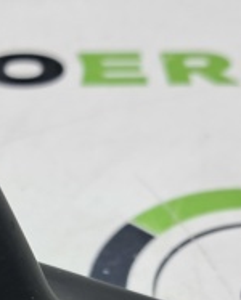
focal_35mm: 90
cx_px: 8
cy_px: 343
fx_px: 801
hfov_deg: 16.8
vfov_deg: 20.1
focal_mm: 4
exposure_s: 1/100
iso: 50
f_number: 1.8
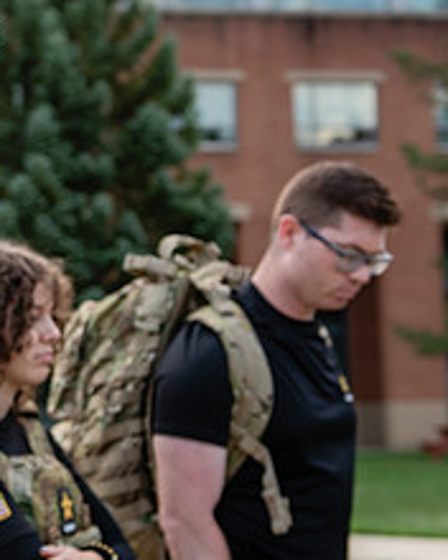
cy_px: 284
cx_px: -130
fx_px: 1724
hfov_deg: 14.2
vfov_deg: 18.5
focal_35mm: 104
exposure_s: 1/400
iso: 320
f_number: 3.5
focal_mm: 42
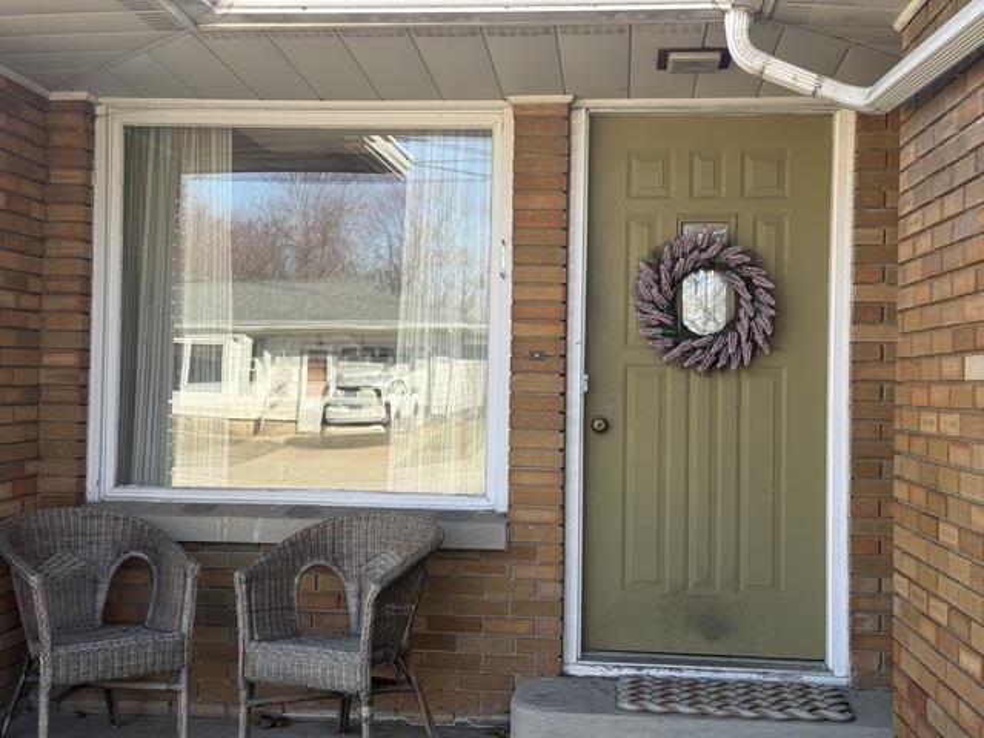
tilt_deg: +1.3
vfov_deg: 30.3
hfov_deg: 39.7
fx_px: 1364
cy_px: 369
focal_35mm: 48
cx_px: 492
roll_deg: +0.0
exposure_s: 1/681
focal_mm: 6.76
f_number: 1.78
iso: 64
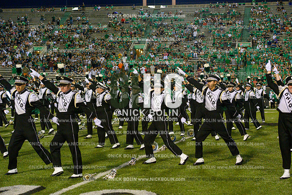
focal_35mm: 70
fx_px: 568
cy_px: 98
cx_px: 146
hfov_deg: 28.8
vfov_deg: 19.5
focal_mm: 70
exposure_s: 1/1600
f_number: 4
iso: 10000
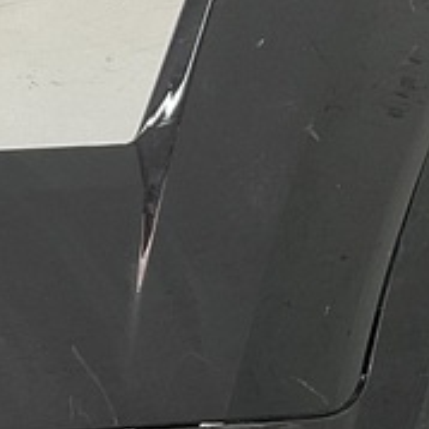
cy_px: 458
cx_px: -431
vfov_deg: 12.0
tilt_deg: -10.1
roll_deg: +5.8
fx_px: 2019
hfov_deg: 11.0
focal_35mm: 144
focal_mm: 3
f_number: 1.8
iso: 25
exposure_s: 1/100
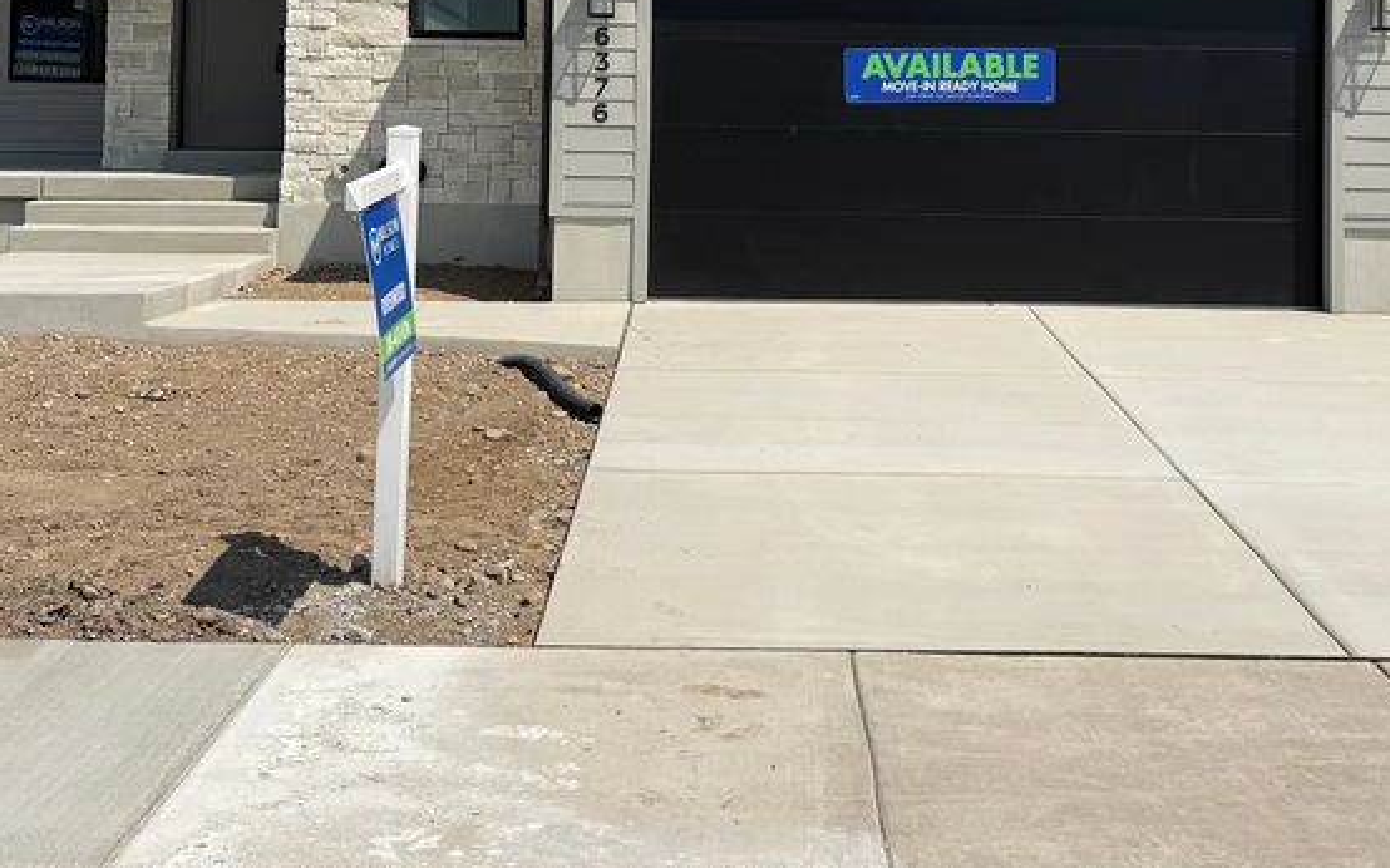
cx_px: 800
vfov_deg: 26.5
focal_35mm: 47
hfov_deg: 42.5
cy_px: 83
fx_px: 1780
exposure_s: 1/8130
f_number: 1.78
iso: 80
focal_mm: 6.76
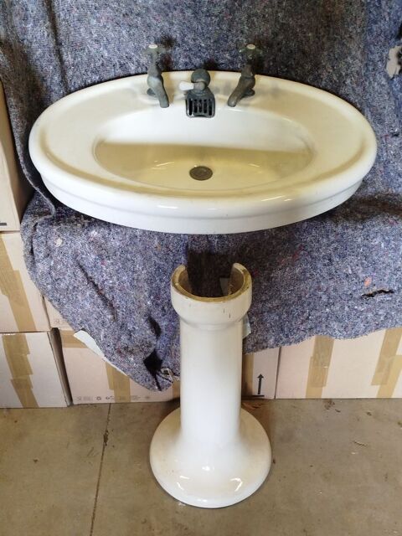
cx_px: 201
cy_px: 268
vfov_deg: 51.4
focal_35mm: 36
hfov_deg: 39.7
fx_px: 557
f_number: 1.7
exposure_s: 1/33
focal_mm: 5.31
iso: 320
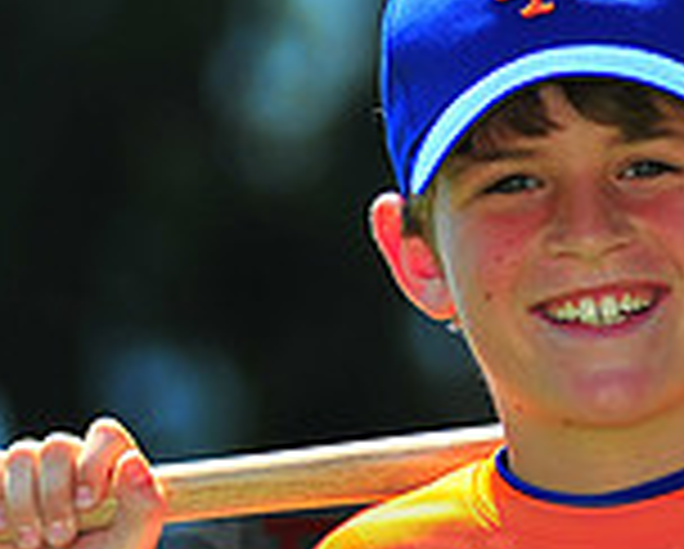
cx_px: 711
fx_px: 13054
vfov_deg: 2.4
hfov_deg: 3.0
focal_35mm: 644
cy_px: 558
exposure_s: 1/1250
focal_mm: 180
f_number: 4
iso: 200
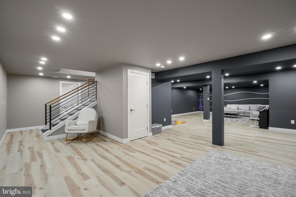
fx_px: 132
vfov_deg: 73.8
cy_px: 98
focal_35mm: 16
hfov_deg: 96.7
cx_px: 148
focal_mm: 16
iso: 800
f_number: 10
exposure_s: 1/5
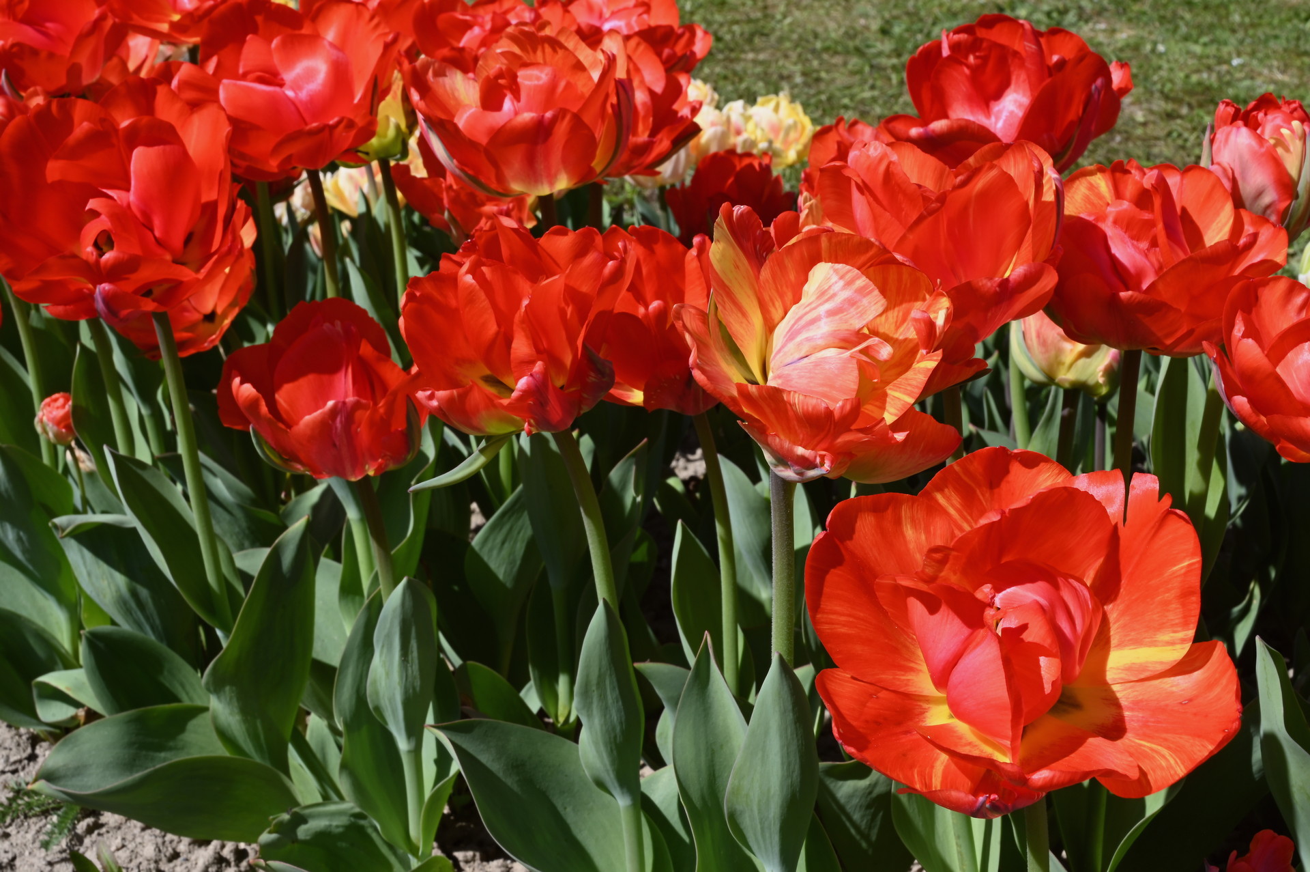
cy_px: 436
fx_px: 1782
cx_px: 655
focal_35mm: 49
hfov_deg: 40.4
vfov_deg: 27.5
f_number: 22
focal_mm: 49
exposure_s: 1/60
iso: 160
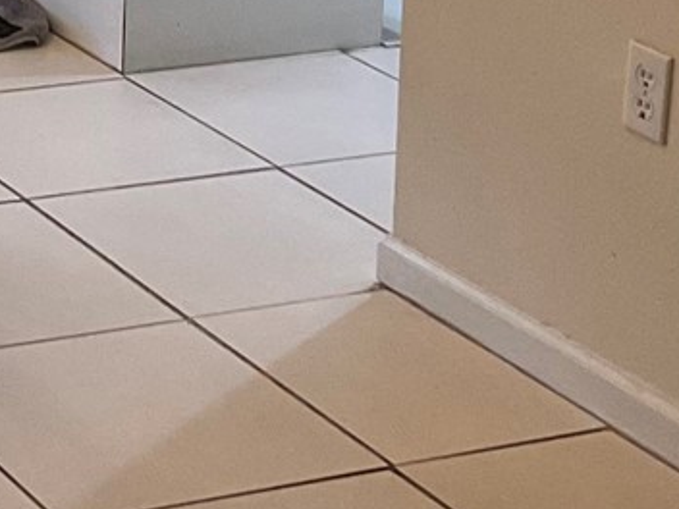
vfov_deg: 10.6
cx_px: -413
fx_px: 2589
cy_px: -382
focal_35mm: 132
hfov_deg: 13.8
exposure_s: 1/60
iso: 64
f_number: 1.8
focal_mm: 3
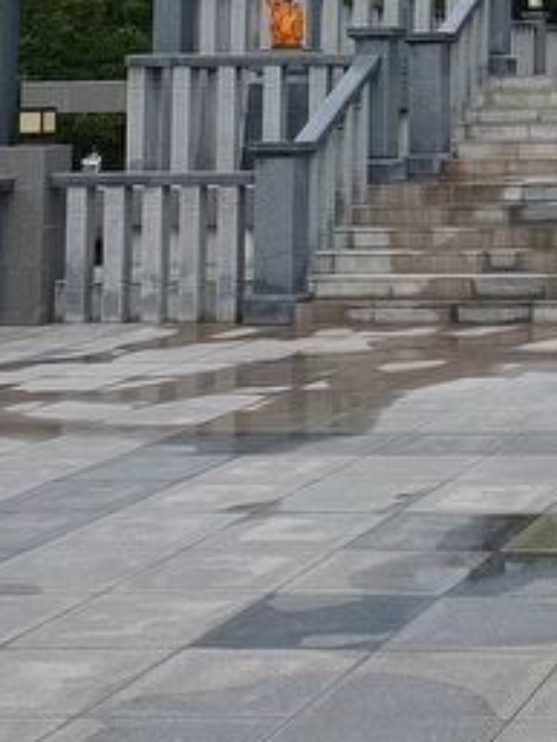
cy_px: -84
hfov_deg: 16.2
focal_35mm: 81
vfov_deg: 22.7
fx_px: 1736
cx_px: 898
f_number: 2.4
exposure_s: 1/1372
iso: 50
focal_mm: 4.32
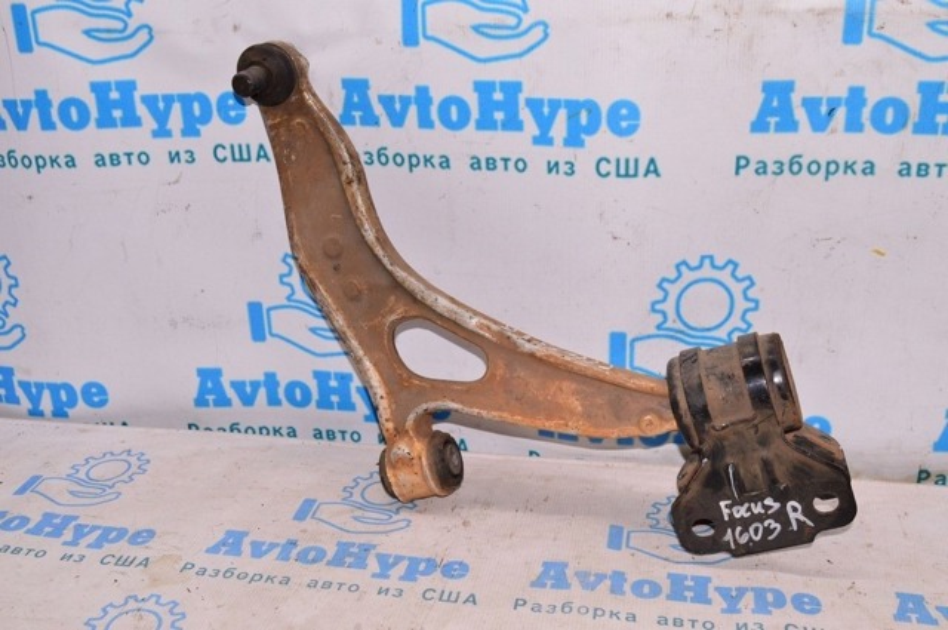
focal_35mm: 40
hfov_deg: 48.0
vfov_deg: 32.9
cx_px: 474
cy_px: 315
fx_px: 1065
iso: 1600
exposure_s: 1/200
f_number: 8
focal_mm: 27
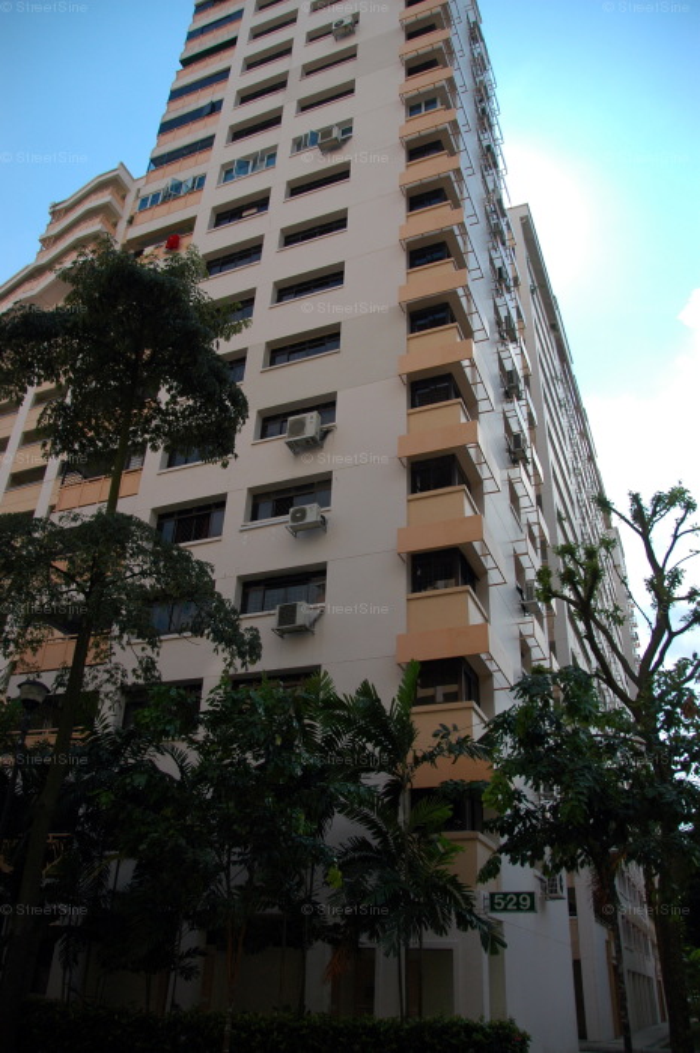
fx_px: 789
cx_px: 350
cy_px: 526
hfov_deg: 47.8
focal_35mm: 27
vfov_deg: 67.4
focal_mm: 18
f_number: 3.5
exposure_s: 1/3200
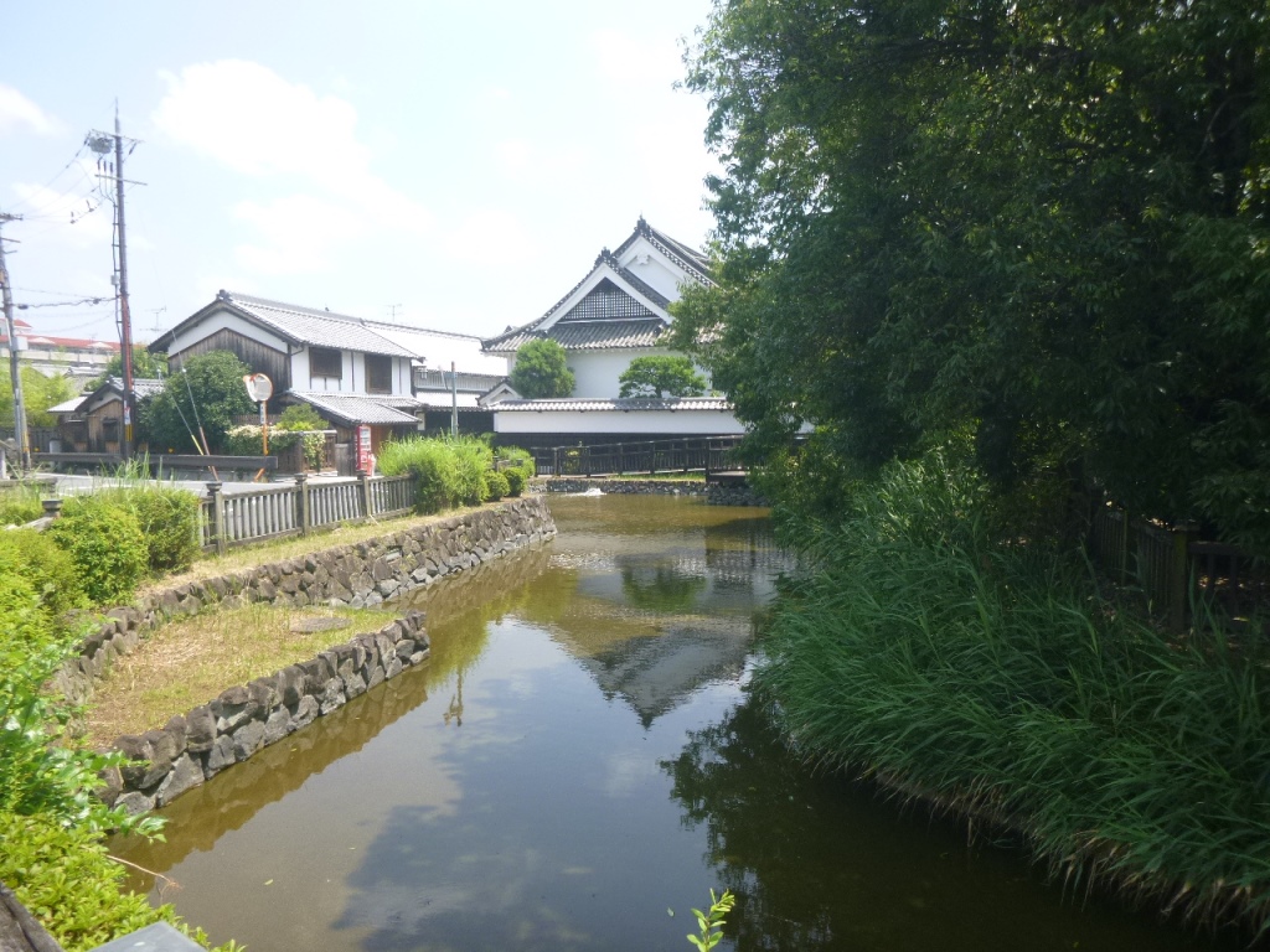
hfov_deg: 69.4
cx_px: 635
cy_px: 476
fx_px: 917
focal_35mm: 25
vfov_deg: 54.9
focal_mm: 4.5
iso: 100
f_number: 3.9
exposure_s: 1/250
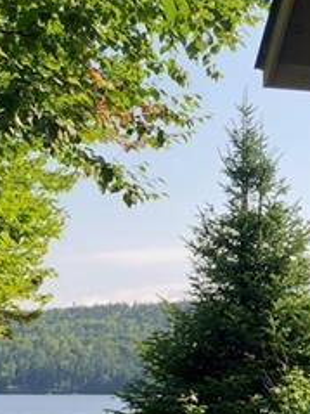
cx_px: 253
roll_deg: -0.5
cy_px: 120
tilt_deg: +14.0
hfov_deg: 16.3
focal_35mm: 90
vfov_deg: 21.6
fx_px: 1076
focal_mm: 3.99
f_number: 1.8
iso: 20
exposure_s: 1/631
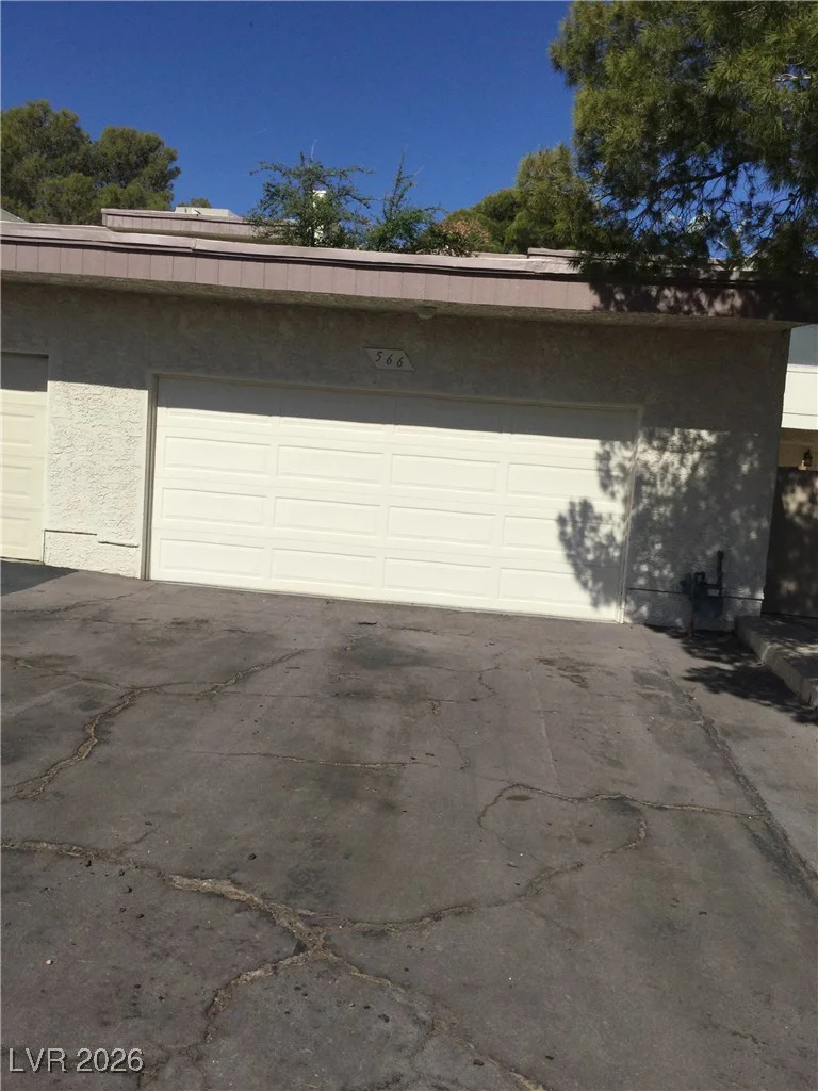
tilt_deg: -4.9
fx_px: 977
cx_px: 409
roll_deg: -2.7
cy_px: 546
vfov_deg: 58.4
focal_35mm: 31
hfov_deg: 45.4
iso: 25
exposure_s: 1/3704
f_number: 2.4
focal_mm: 3.3
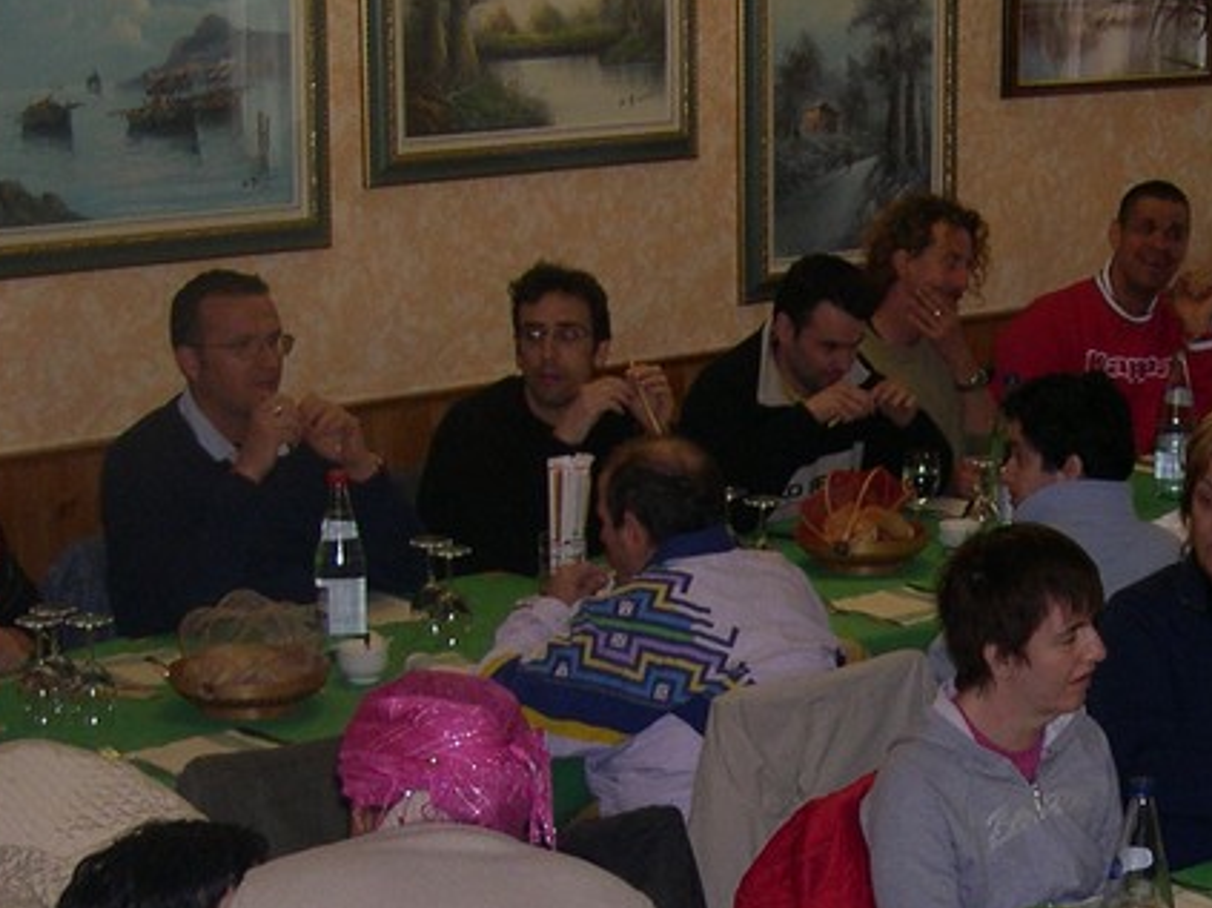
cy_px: 888
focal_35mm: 92
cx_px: 920
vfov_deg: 15.8
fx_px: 3220
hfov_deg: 21.1
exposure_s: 1/60
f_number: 2.8
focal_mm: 8
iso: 157
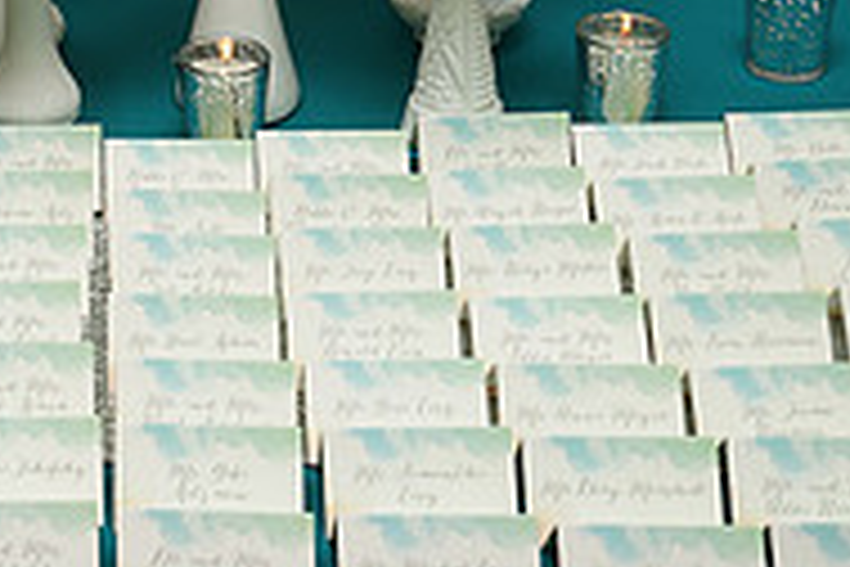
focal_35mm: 95
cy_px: -178
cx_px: -63
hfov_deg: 20.5
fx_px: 2243
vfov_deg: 13.8
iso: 100
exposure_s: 1/80
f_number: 5.6
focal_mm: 31
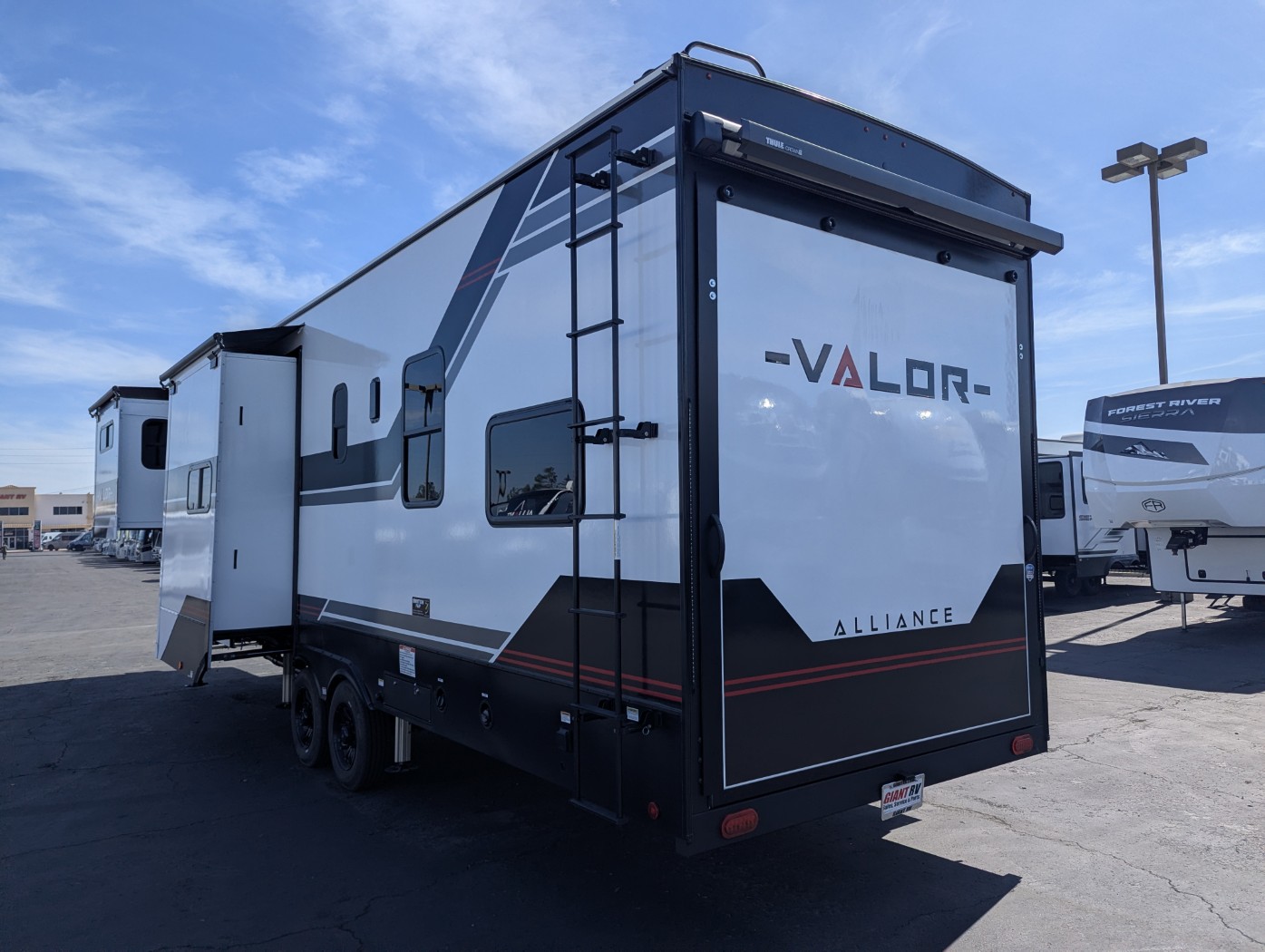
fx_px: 878
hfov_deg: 71.5
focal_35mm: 24
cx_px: 632
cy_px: 476
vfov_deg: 56.9
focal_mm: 6.81
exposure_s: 1/3236
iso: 47
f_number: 1.85
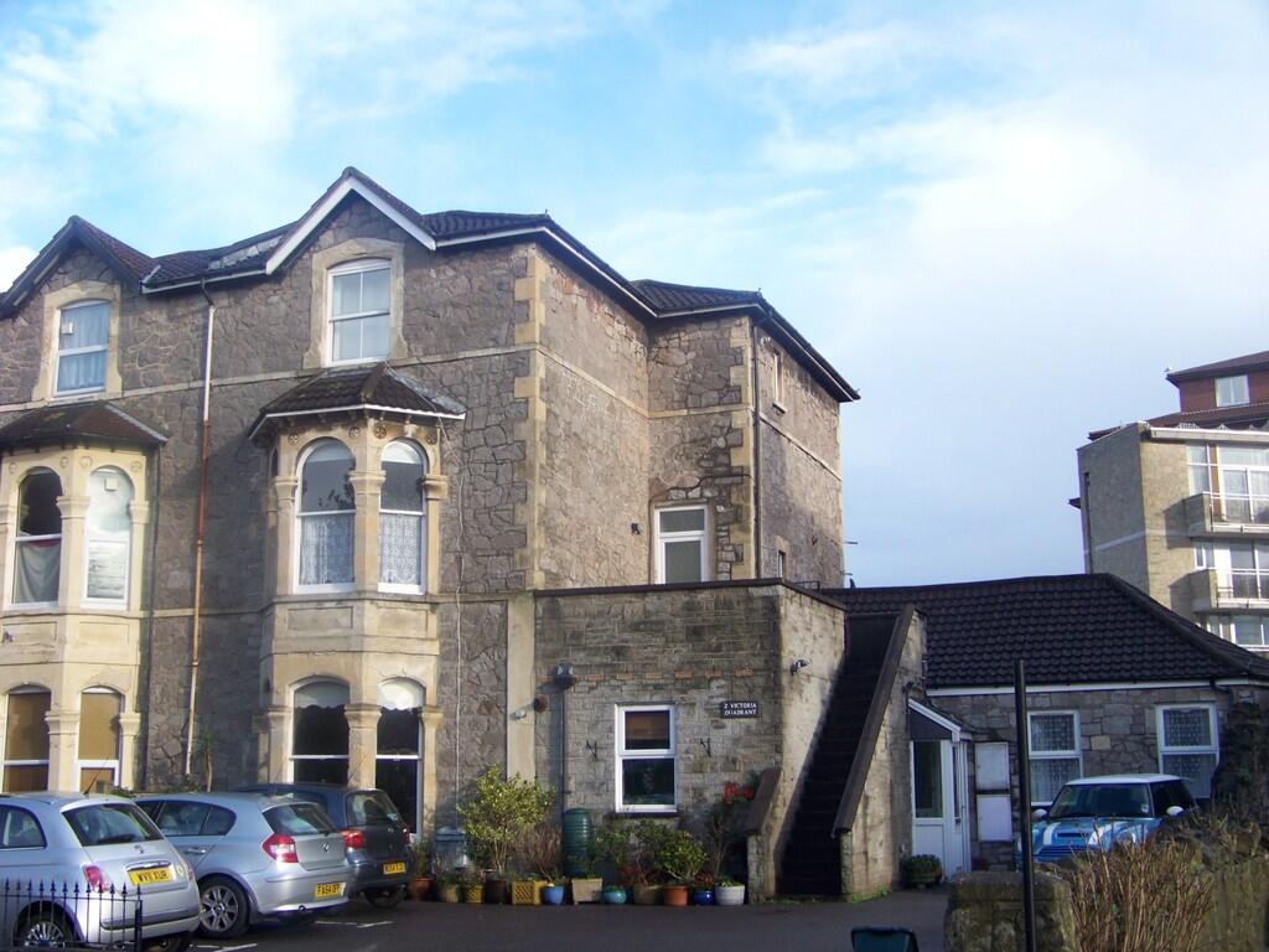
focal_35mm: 43
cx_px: 634
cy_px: 476
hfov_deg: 43.9
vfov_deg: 33.6
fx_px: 1576
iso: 66
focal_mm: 6.75
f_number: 2.8
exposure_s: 1/320
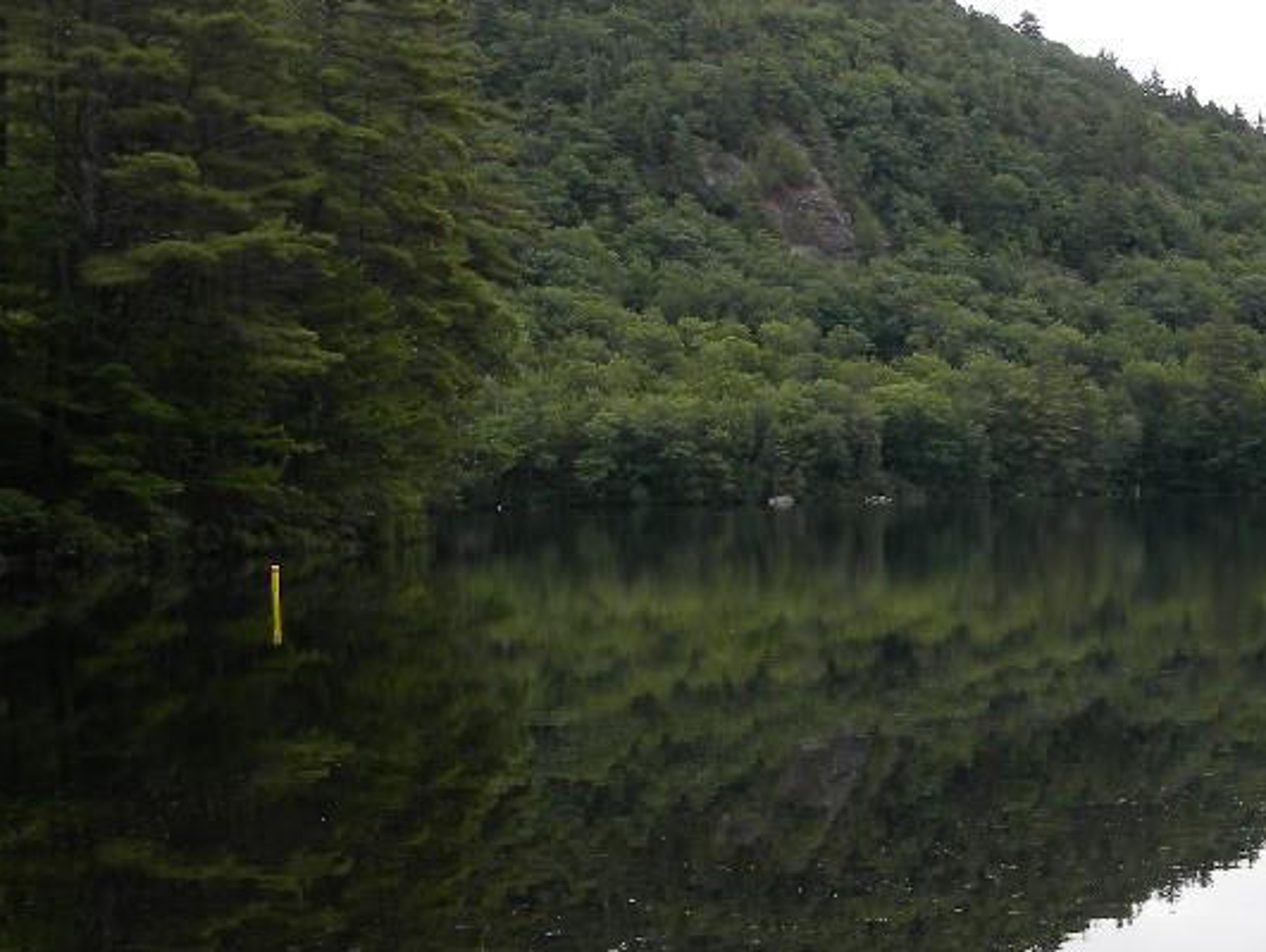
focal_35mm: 79
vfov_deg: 18.7
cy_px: 592
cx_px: 932
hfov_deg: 24.5
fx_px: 2891
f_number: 3.8
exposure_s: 1/190
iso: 80
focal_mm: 7.3
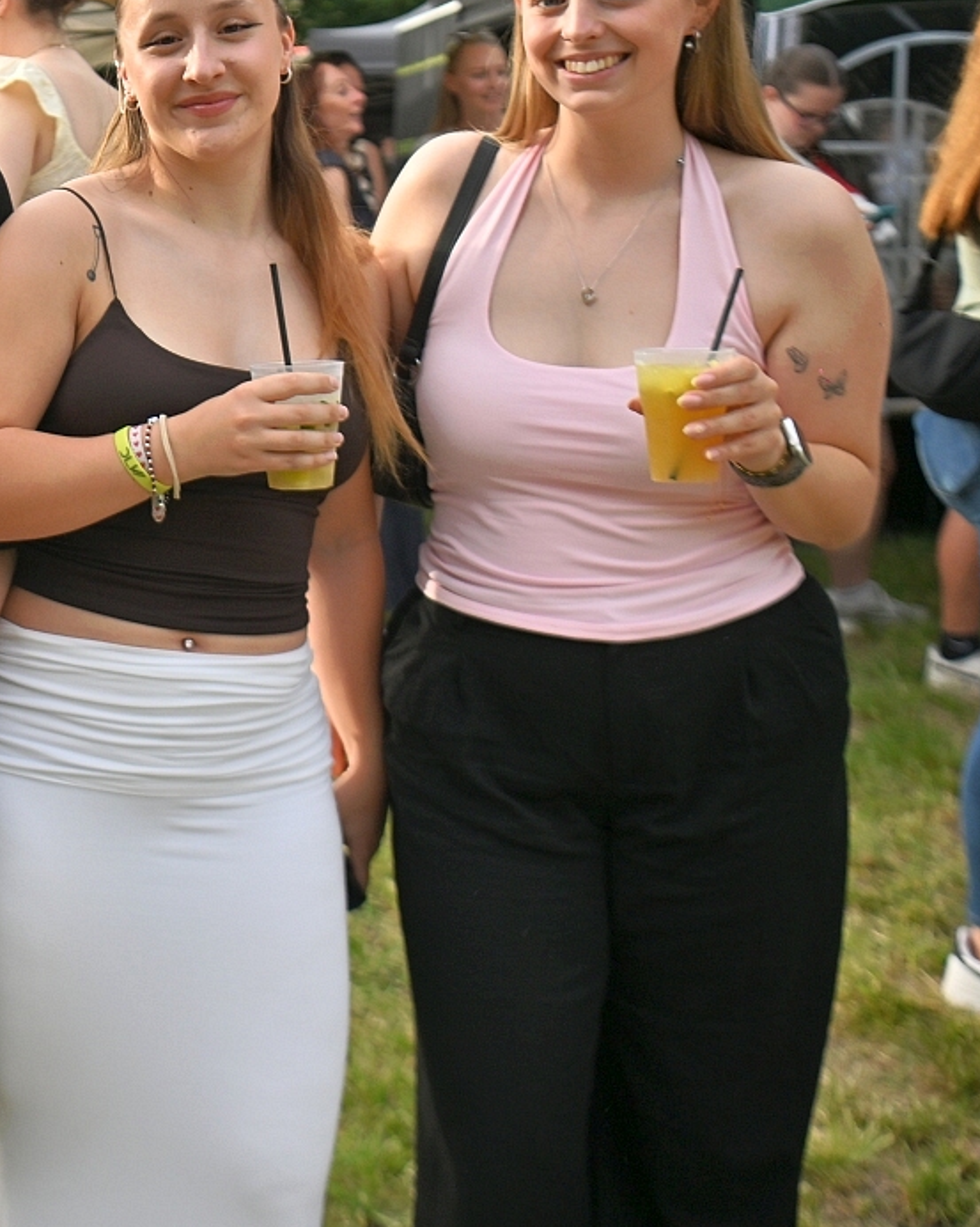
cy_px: 356
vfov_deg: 31.6
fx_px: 2140
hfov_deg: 23.6
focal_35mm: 59
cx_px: -188
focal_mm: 29
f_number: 4.5
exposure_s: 1/1000
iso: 160
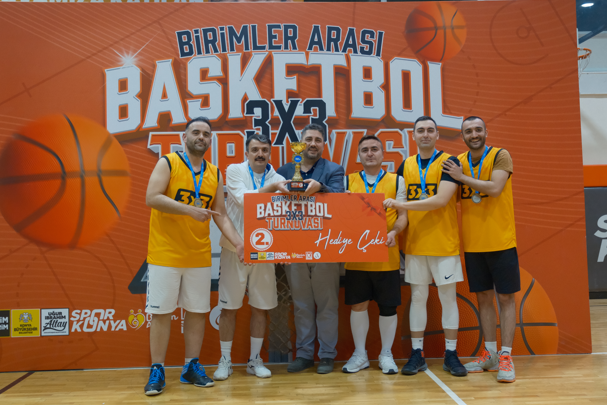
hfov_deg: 47.4
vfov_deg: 32.6
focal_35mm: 41
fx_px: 691
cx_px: 308
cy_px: 200
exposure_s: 1/500
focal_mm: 26.6
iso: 3200
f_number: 2.8
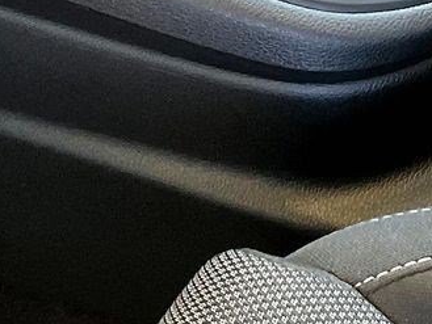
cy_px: -148
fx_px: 1760
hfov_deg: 13.8
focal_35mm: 141
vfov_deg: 10.2
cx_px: 415
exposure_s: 1/51
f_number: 1.8
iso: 320
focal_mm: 3
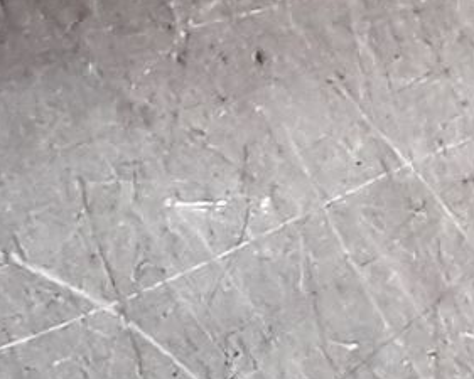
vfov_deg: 6.8
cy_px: -867
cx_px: -923
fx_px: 2793
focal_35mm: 199
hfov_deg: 8.3
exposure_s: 1/50
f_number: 1.9
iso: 50
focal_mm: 2.91
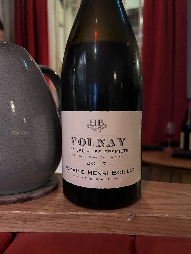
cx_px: 96
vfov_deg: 67.3
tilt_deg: -5.2
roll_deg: +0.2
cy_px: 127
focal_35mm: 26
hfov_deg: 53.1
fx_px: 191
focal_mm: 5.7
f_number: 1.5
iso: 640
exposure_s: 1/28
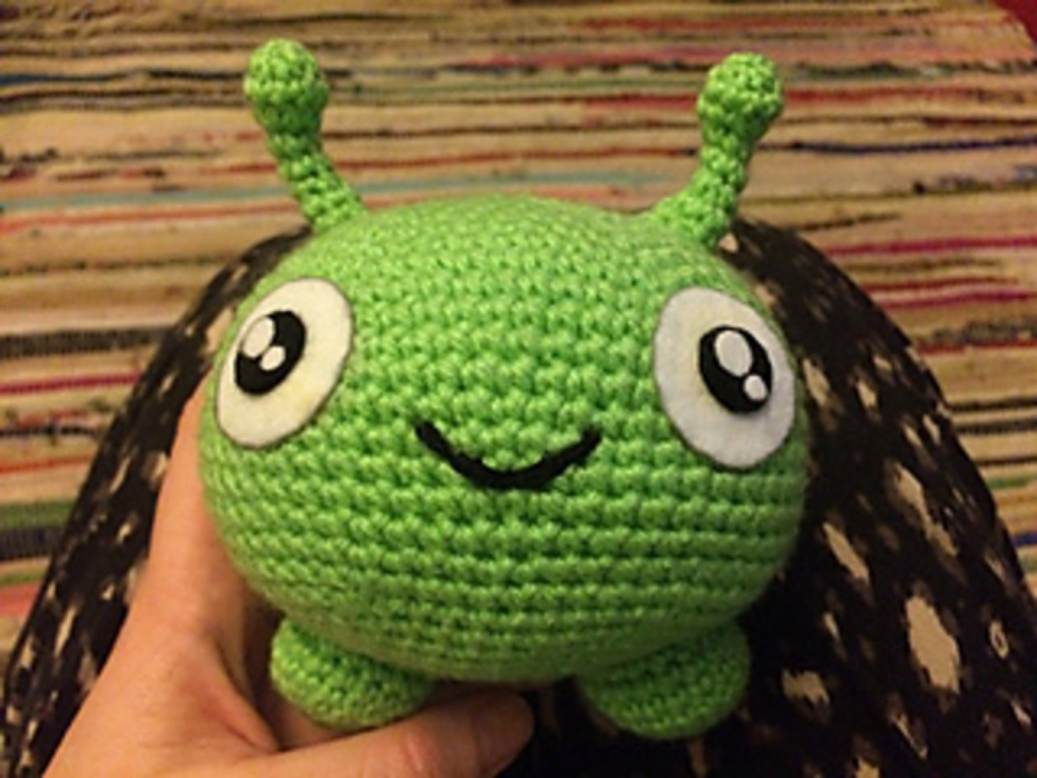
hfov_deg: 61.7
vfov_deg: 48.2
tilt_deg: -58.6
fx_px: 869
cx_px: 518
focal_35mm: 29
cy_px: 389
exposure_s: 1/17
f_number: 2.2
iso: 640
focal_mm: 4.15
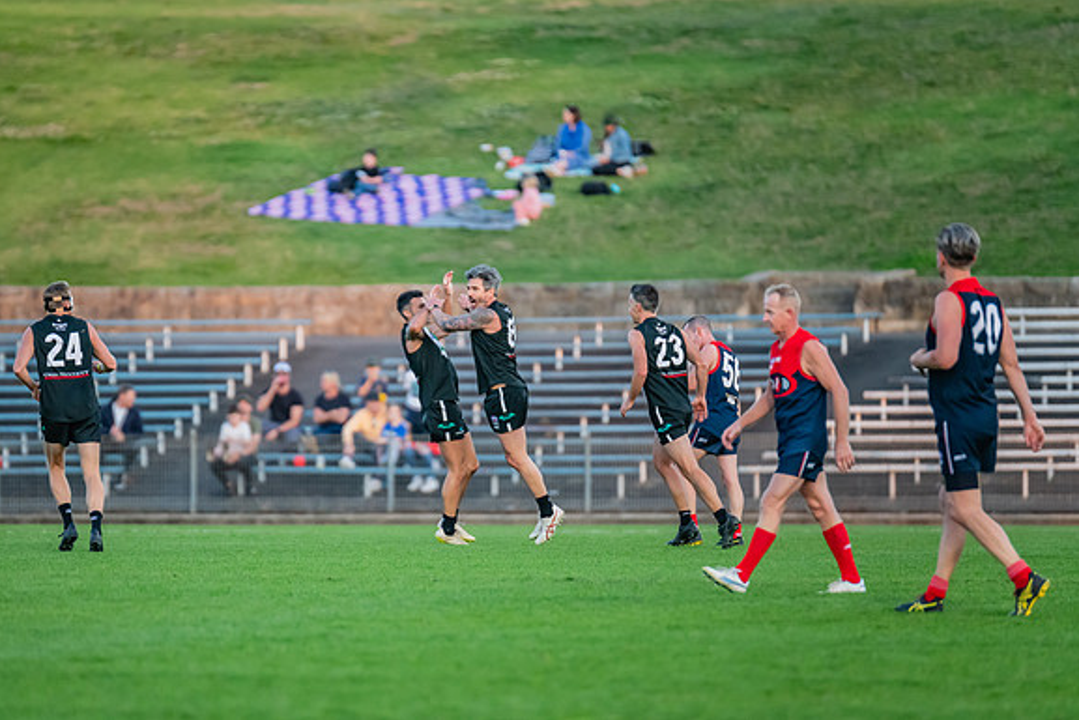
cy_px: 371
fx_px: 10762
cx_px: 440
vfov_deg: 3.8
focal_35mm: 359
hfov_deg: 5.7
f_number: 2.8
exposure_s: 1/1600
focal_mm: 300
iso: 2200
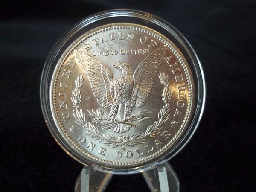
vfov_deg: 39.7
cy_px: 96
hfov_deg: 51.4
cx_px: 128
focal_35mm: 36
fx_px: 266
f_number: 3.1
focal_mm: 6.5
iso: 109
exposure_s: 1/30
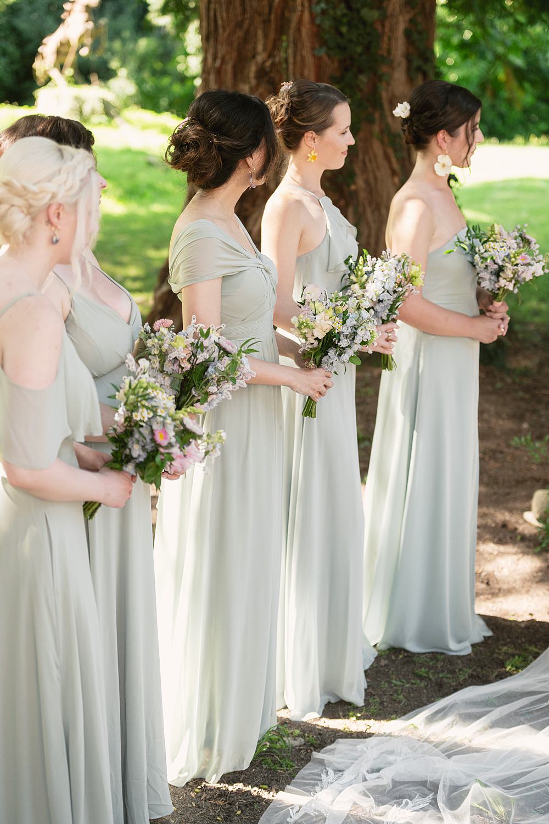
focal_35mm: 70
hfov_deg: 19.4
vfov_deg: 28.8
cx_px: 274
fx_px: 1602
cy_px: 412
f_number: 2.8
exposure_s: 1/800
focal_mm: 70
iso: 1000
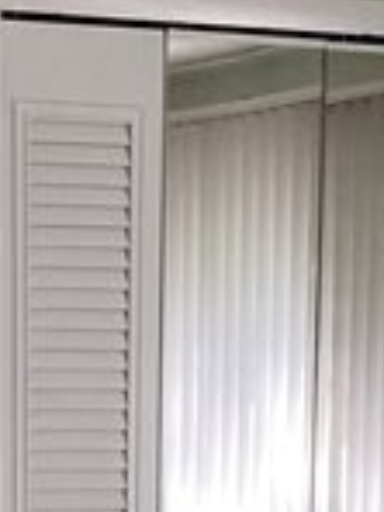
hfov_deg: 8.2
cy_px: 1169
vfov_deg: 9.8
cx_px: 107
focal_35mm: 182
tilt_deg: -15.4
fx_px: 2692
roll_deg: -0.2
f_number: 1.8
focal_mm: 3.99
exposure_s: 1/60
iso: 80
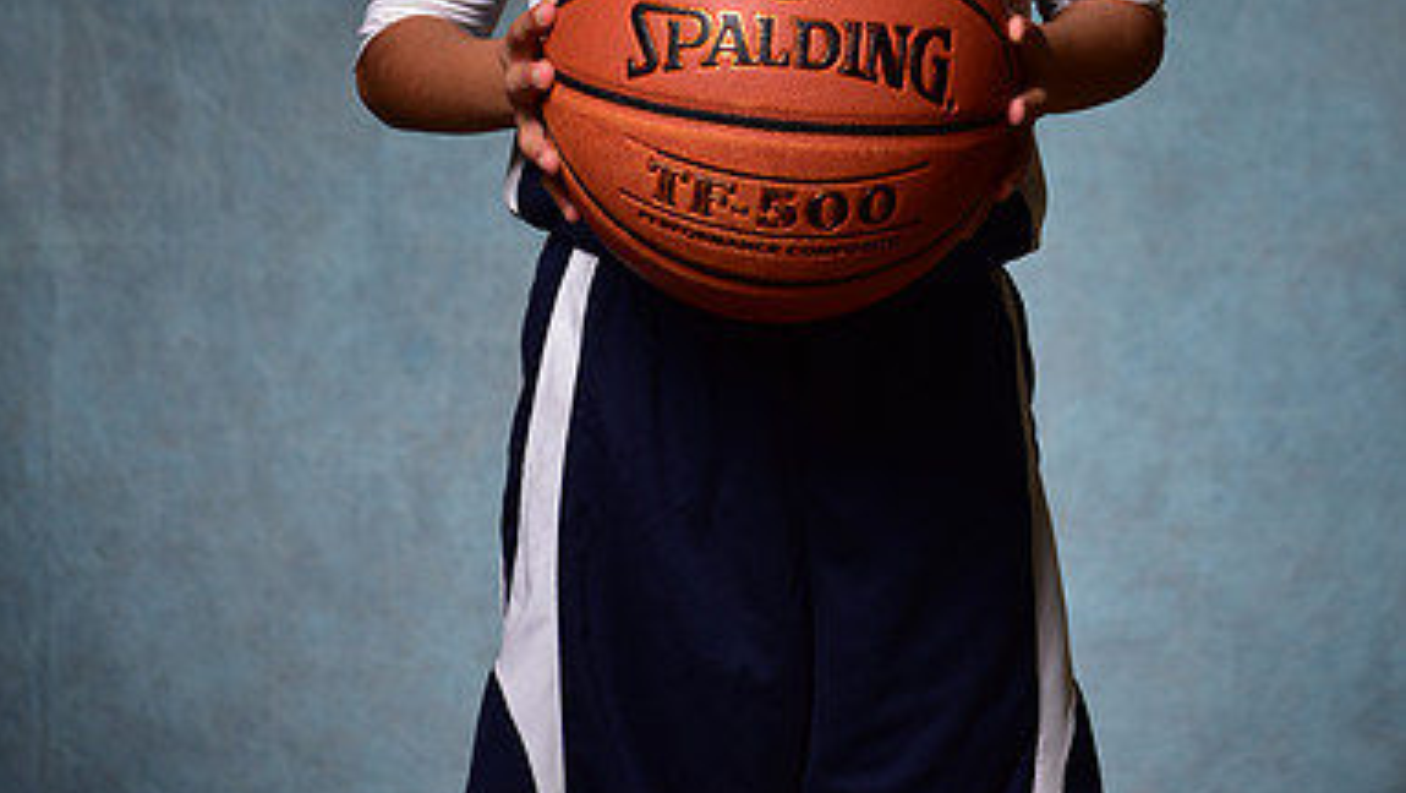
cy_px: -209
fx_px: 4141
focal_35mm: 111
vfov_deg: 10.7
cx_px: 699
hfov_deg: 19.3
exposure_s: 1/200
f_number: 5
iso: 100
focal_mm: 70
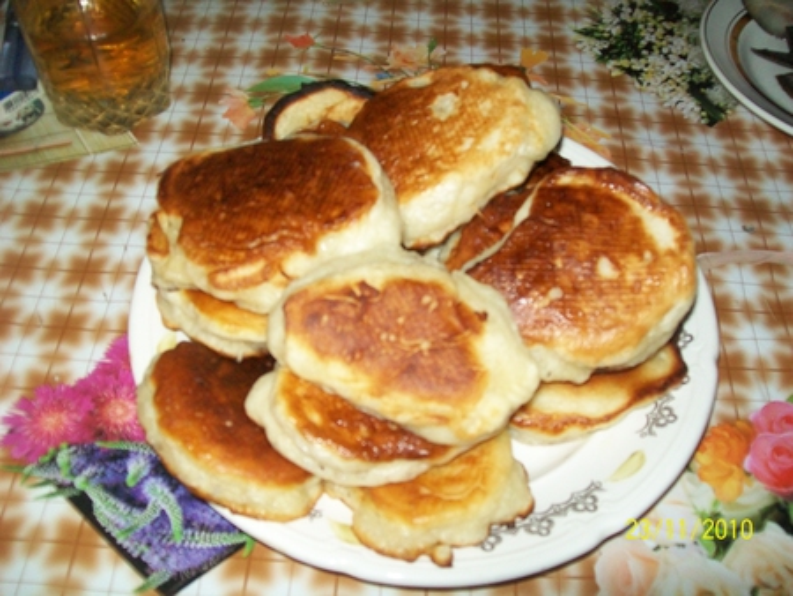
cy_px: 298
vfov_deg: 39.7
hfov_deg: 51.3
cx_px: 396
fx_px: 825
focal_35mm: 36
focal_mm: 6
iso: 160
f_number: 2.7
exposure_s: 1/60
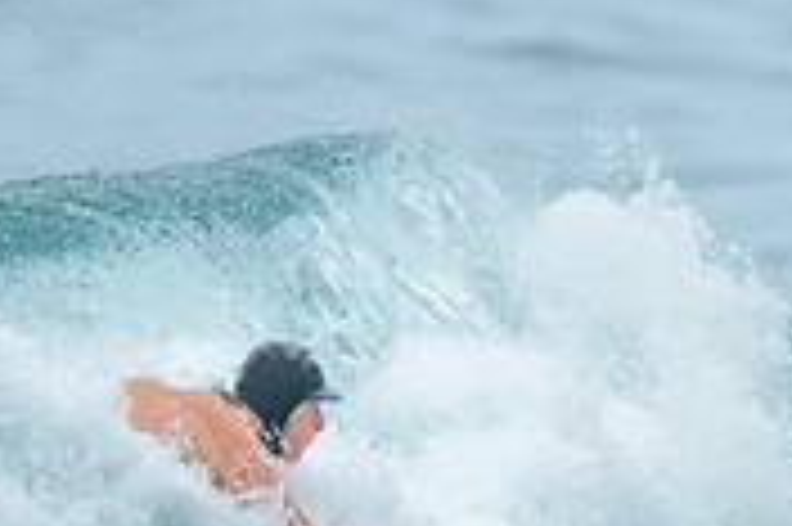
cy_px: 443
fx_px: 79828
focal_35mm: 3632
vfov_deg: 0.4
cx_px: -13
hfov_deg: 0.6
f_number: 6.3
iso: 900
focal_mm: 800
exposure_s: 1/2500
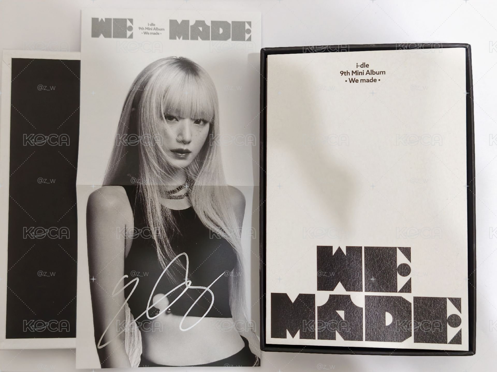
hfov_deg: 39.7
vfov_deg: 30.3
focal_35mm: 48
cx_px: 248
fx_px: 689
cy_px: 186
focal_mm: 7
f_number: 1.57
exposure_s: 1/59.9
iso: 365
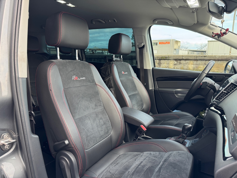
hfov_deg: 71.6
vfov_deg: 56.8
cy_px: 89
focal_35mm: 24
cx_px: 118
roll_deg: -0.2
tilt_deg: -11.7
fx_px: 164
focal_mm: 6.76
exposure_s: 1/121
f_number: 1.78
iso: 125
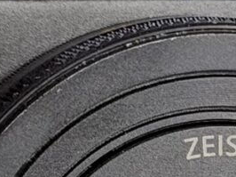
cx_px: 158
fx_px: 3147
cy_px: 131
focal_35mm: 462
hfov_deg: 4.3
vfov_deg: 3.2
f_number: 1.78
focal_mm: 6.76
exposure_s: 1/95
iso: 80
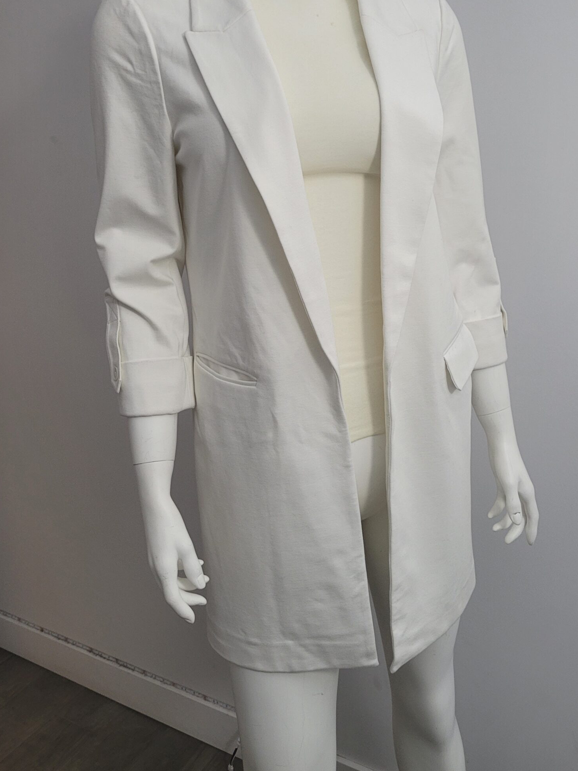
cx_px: 342
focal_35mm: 34
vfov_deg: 53.6
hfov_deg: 41.6
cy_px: 306
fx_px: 757
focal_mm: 5.4
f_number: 1.8
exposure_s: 1/40
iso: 250
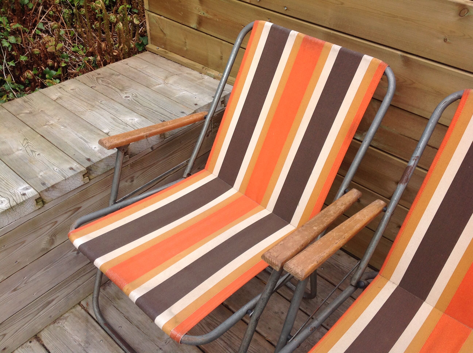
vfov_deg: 40.6
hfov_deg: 52.7
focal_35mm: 35
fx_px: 478
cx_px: 236
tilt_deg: -38.4
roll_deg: -0.4
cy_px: 176
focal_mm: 4.28
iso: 50
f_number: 2.4
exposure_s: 1/1008
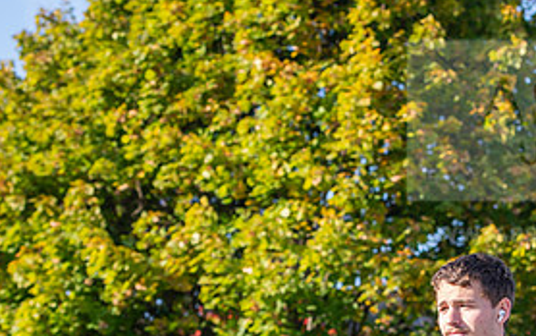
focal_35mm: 149
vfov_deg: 8.8
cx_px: 349
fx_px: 2177
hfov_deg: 14.0
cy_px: 273
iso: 160
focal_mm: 70
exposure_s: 1/320
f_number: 5
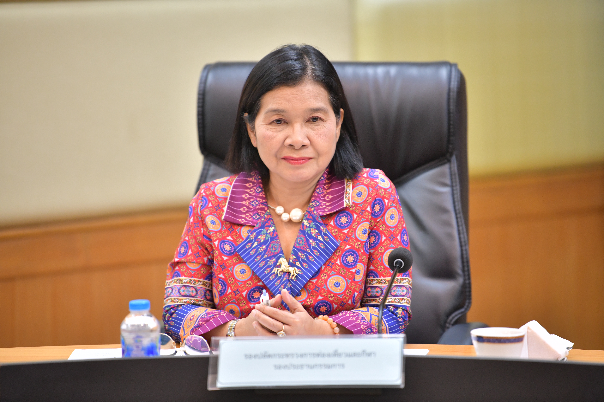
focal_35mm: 200
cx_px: 302
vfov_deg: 6.9
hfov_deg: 10.3
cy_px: 201
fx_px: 3355
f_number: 2.8
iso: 1600
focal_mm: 200
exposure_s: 1/160
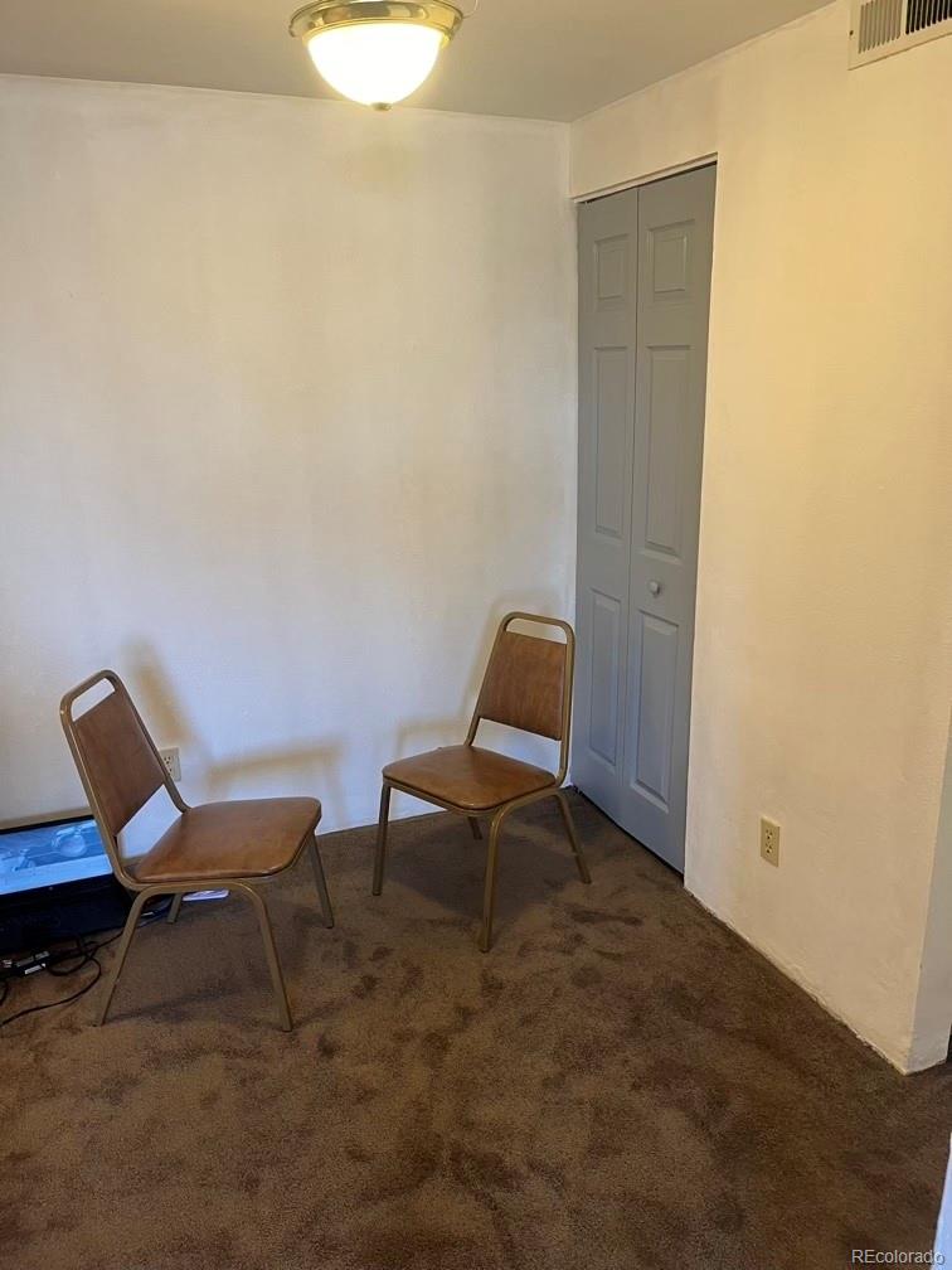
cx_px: 476
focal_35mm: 26
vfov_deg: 67.3
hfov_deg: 53.1
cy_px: 635
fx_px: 953
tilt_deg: -16.2
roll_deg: +0.9
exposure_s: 1/60
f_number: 1.6
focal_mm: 5.1
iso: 125
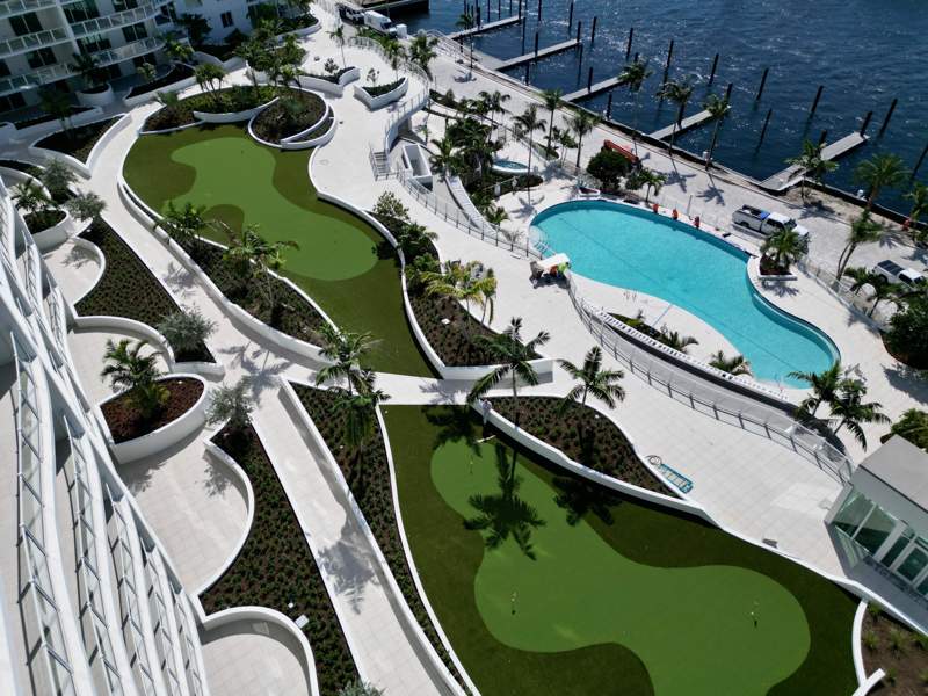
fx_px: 643
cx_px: 464
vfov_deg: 56.8
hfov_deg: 71.6
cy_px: 348
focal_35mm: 24
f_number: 1.7
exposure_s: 1/5000
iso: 110
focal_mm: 6.72
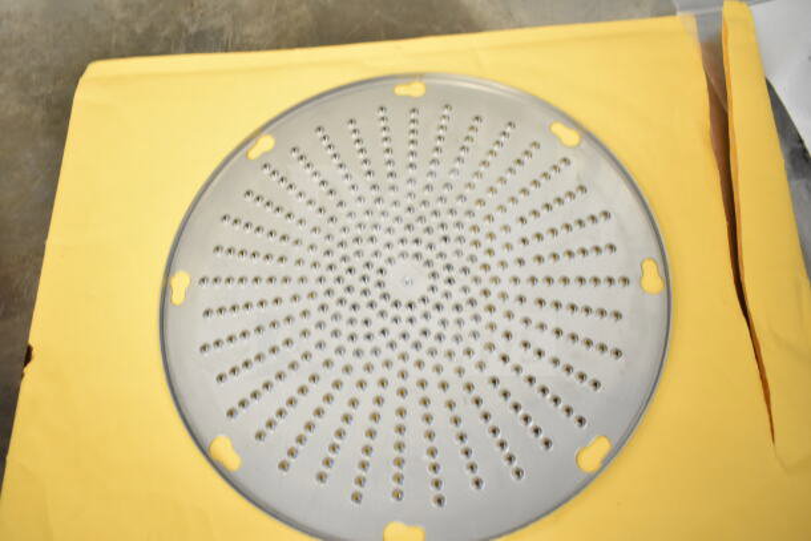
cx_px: 406
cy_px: 270
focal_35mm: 32
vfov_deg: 41.7
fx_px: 710
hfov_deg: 59.5
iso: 1600
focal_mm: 21
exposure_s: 1/80
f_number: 4.5
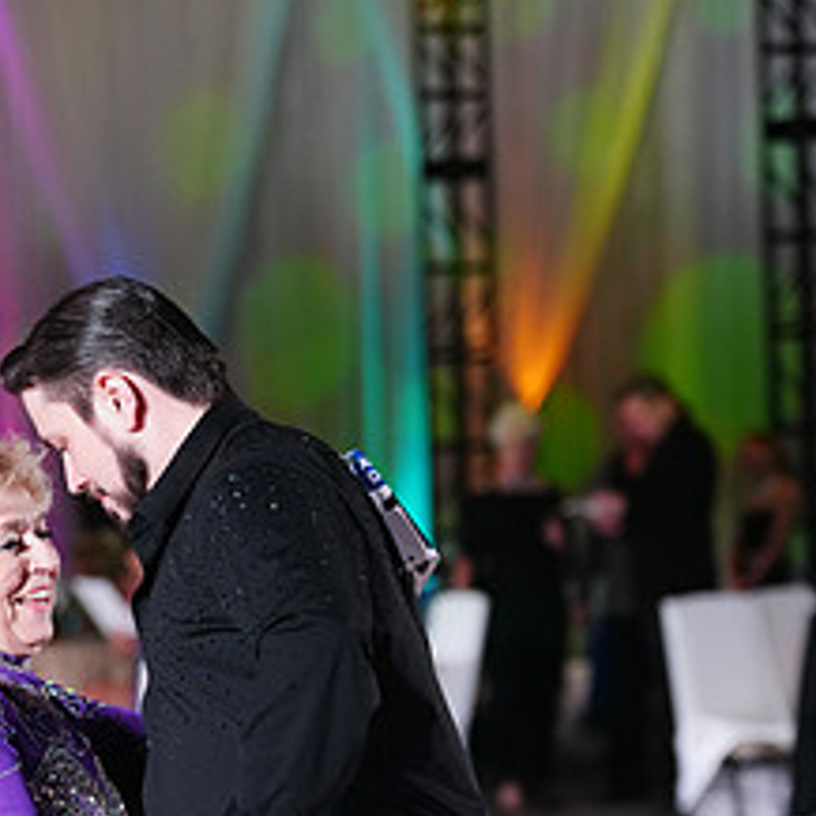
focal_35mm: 198
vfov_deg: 8.7
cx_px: 276
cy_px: 1008
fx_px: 5281
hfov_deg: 8.8
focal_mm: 87
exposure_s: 1/320
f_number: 2.8
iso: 1600
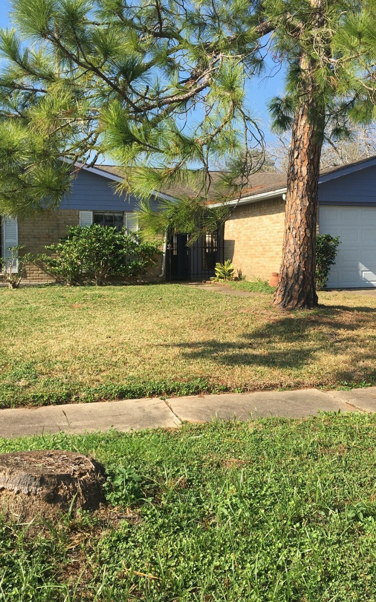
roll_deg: +0.9
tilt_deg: -2.8
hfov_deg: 31.9
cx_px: 234
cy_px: 279
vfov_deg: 49.2
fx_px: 656
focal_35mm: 40
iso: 25
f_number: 2.2
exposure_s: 1/1148
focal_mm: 4.15
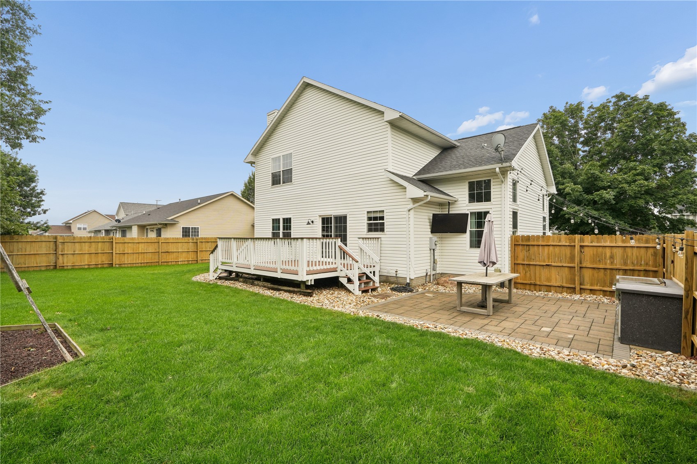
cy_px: 232
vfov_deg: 73.7
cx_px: 348
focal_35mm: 16
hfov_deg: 96.7
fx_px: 310
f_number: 10
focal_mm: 16
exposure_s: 1/160
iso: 400
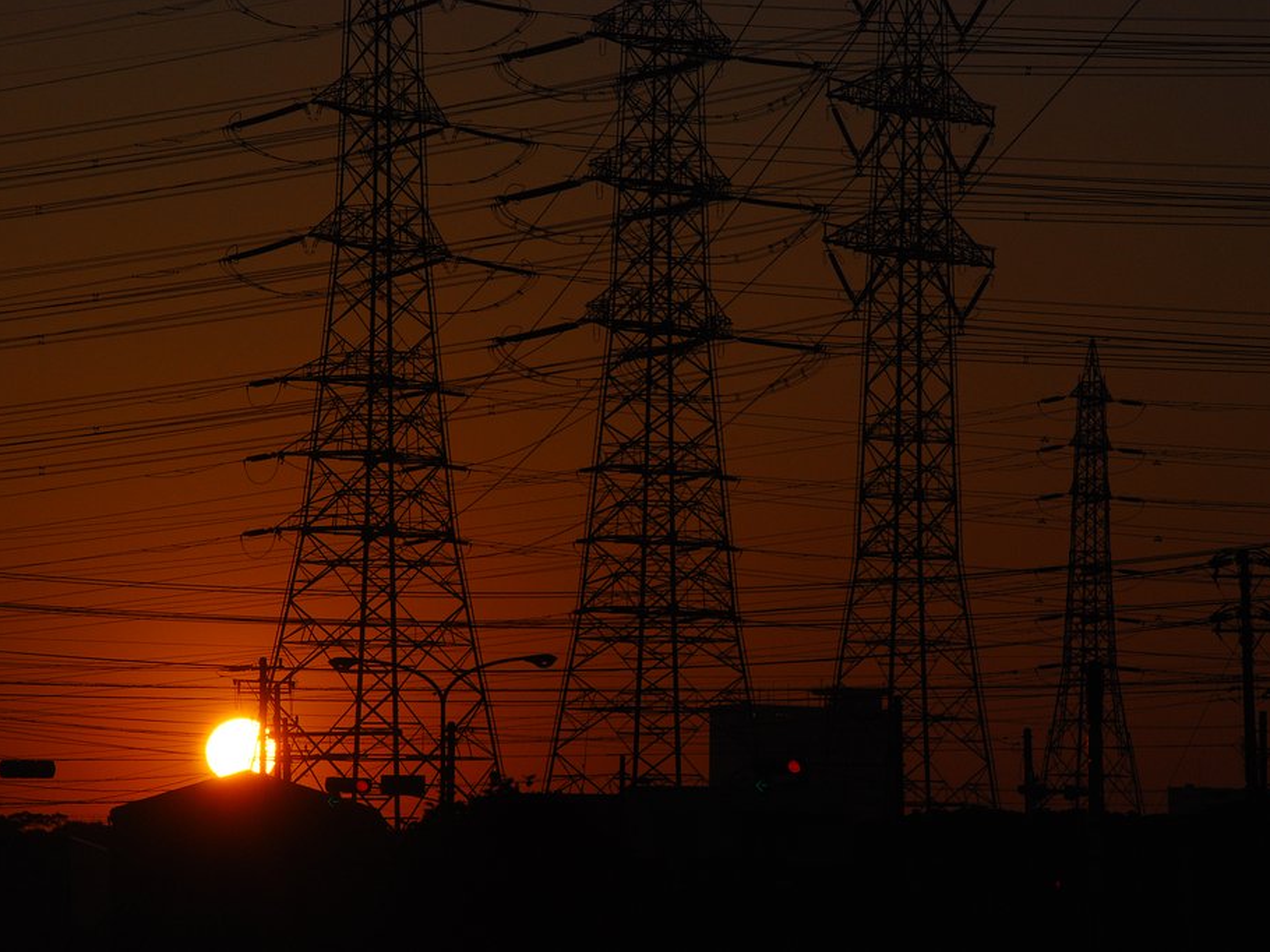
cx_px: 620
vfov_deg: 7.6
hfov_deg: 10.1
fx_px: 7152
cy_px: 477
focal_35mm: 195
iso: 250
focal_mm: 120
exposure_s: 1/400
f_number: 16
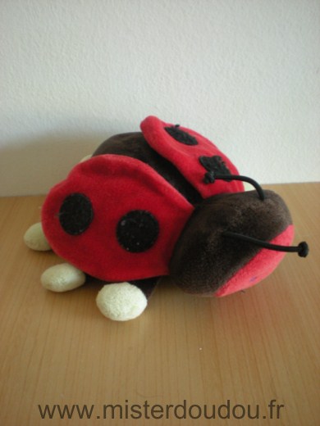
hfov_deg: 37.7
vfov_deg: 49.0
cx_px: 160
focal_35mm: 38
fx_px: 468
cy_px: 213
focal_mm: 6.3
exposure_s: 1/8
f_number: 3.1
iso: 201
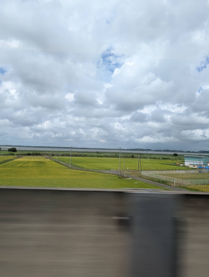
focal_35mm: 24
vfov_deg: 71.5
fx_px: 193
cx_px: 104
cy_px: 138
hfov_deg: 56.9
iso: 25
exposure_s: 1/887
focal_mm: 6.9
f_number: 1.68
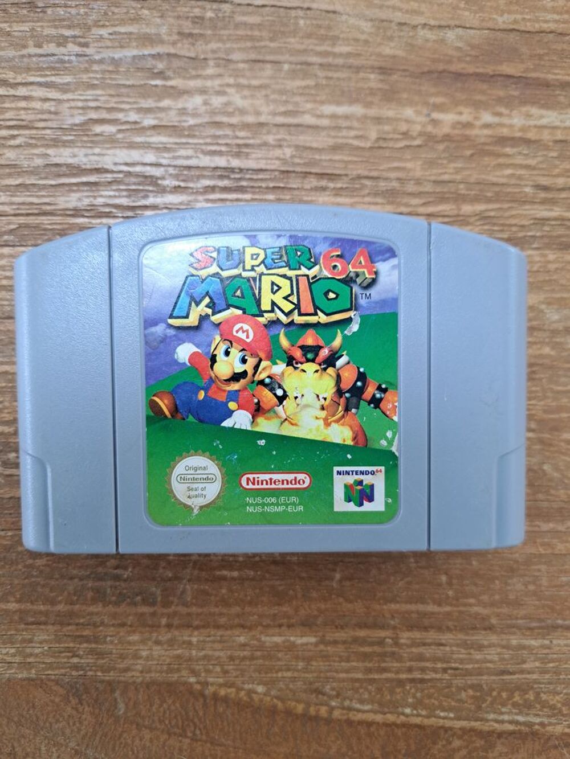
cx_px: 285
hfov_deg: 56.8
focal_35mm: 24
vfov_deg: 71.6
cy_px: 380
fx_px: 527
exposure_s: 1/60
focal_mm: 5.23
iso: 160
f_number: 1.8
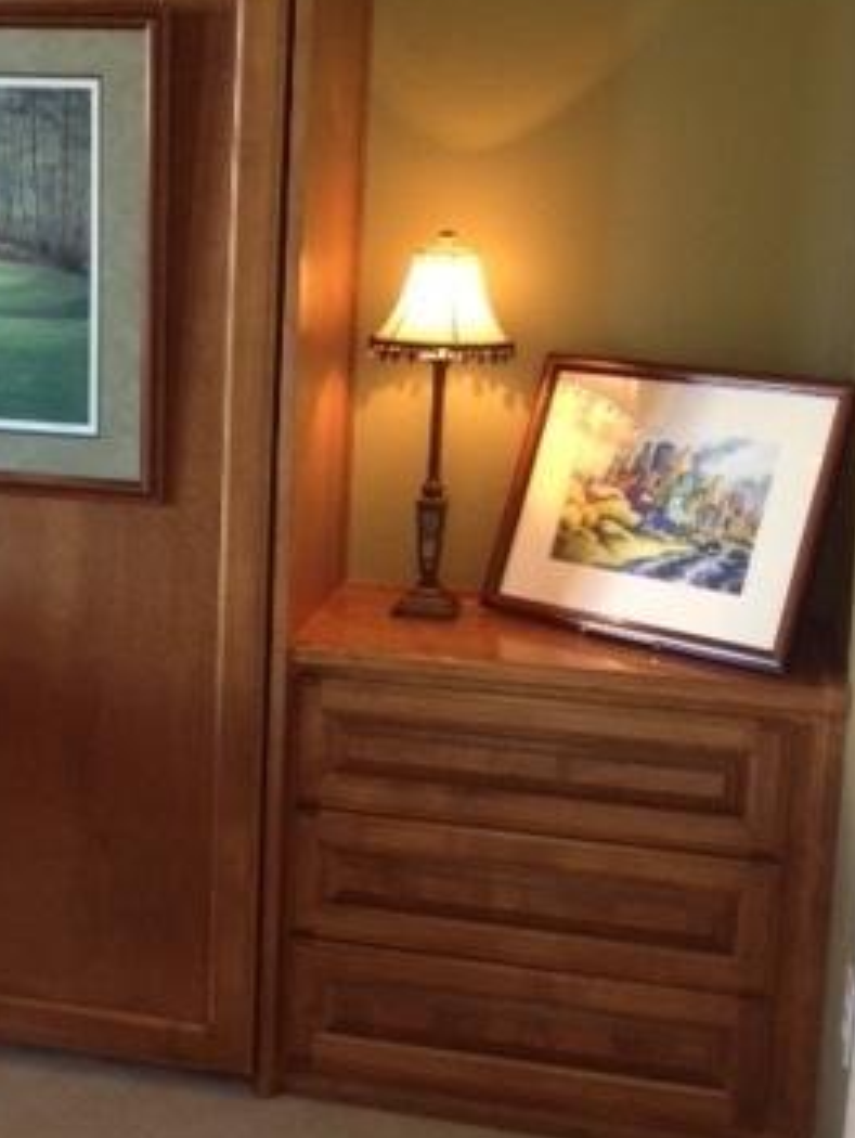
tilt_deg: -11.7
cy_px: 527
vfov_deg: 30.2
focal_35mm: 64
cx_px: 166
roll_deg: +1.1
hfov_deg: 22.6
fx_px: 2105
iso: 125
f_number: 2.4
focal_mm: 4.28
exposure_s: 1/20
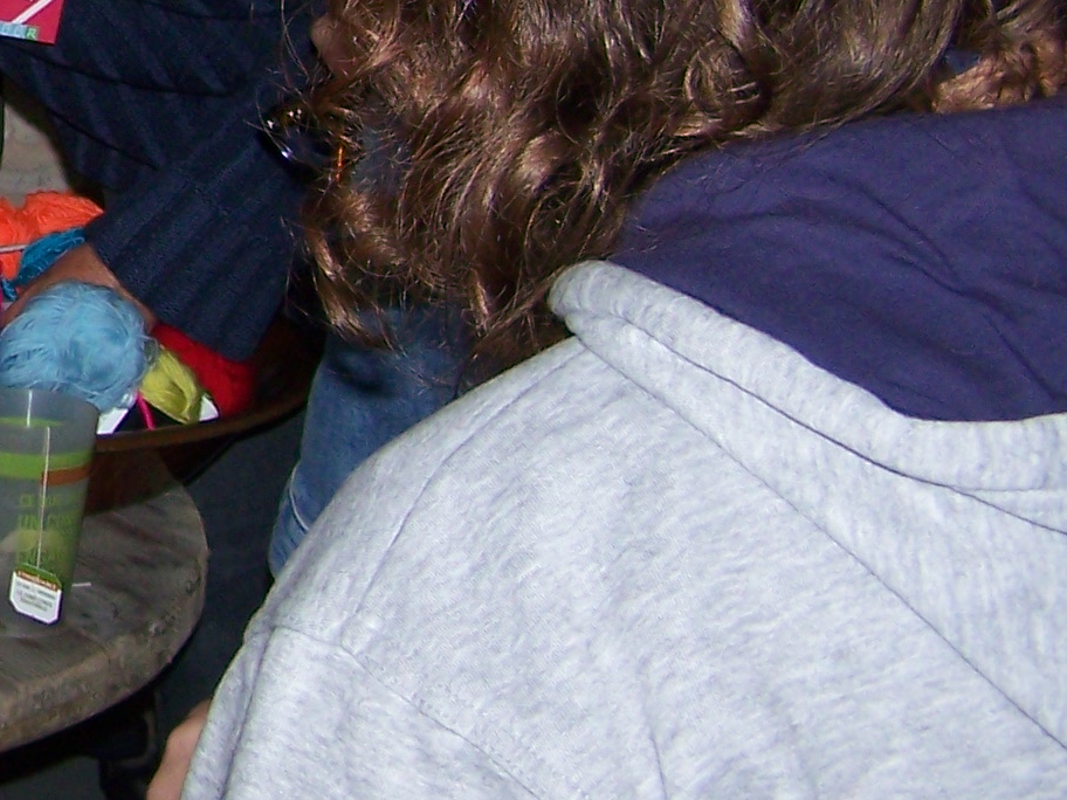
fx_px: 3945
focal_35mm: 128
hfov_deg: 14.2
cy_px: -168
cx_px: -626
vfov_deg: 11.3
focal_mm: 6.3
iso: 80
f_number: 2.8
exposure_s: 1/60
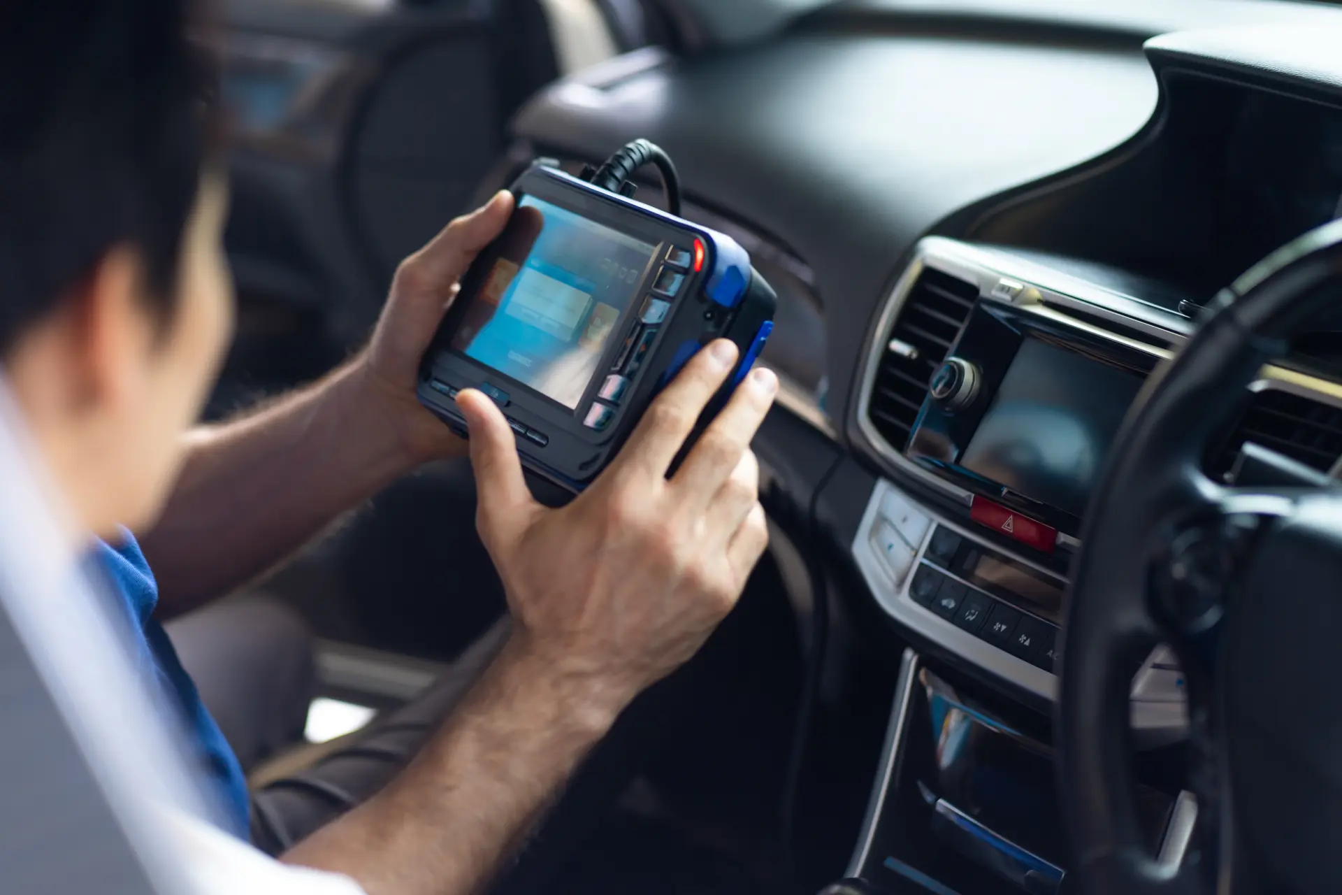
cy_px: 448
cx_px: 671
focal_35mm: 85
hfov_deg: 23.9
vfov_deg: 16.1
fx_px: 3168
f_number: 2
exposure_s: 1/125
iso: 100
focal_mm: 85
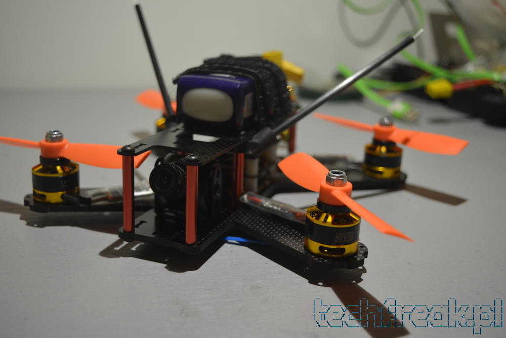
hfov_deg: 42.3
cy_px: 169
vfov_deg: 29.0
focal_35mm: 46
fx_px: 654
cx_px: 253
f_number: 4.2
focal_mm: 31
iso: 450
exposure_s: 1/60
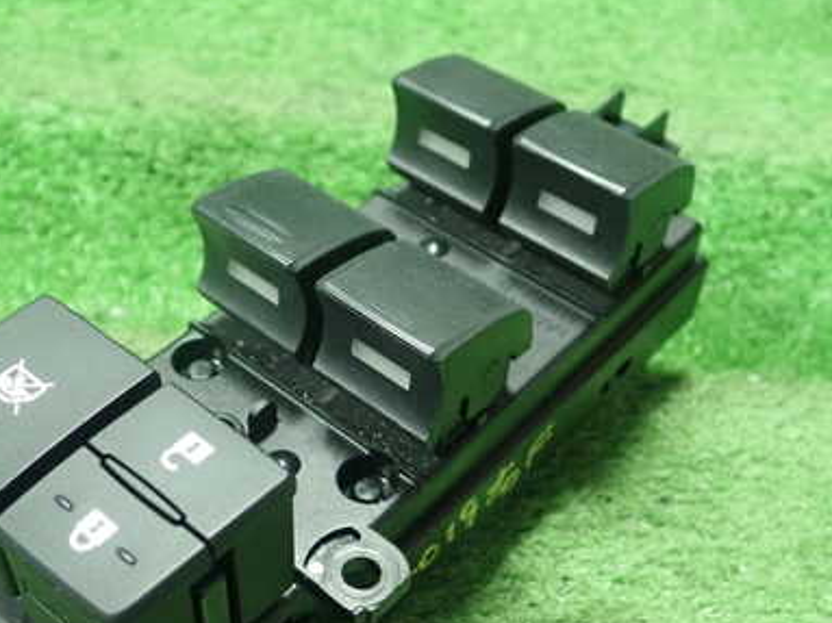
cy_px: 410
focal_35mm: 47
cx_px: 304
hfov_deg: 40.1
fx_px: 1129
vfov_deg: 30.7
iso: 800
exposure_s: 1/100
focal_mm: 5.5
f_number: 2.3
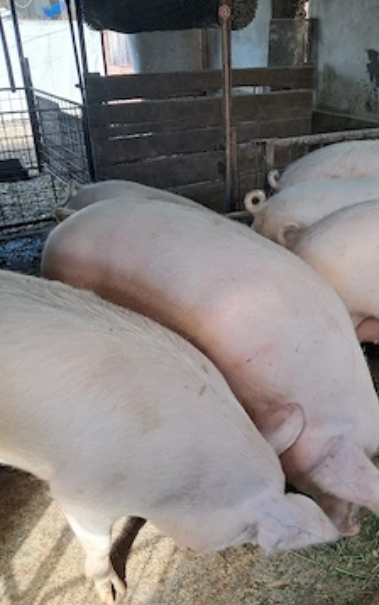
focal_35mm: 32
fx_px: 528
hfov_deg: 39.2
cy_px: 314
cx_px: 240
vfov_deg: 59.6
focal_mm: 4
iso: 50
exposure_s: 1/60.2
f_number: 1.8
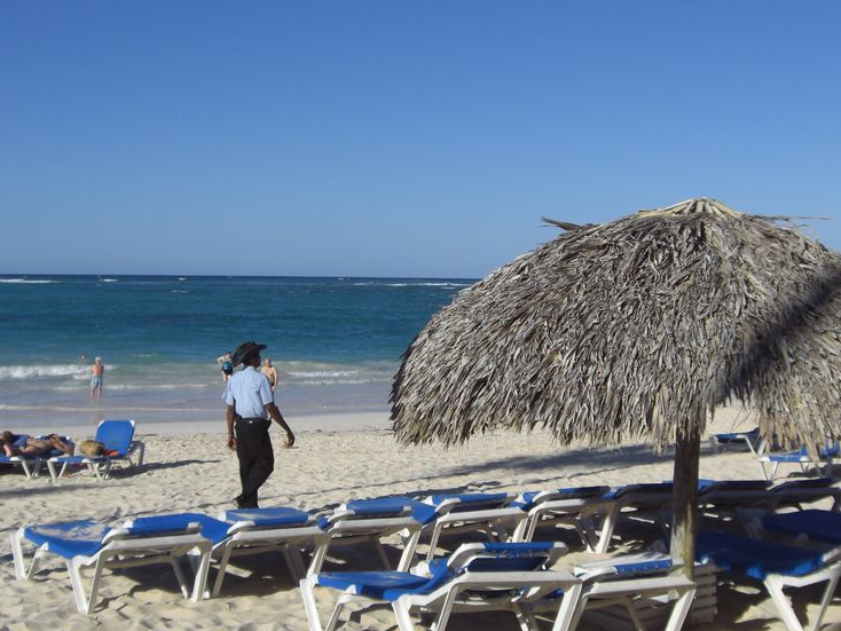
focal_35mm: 53
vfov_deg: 27.5
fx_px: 1288
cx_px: 462
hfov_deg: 36.1
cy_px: 293
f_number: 8
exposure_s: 1/250
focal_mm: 6.2
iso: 64
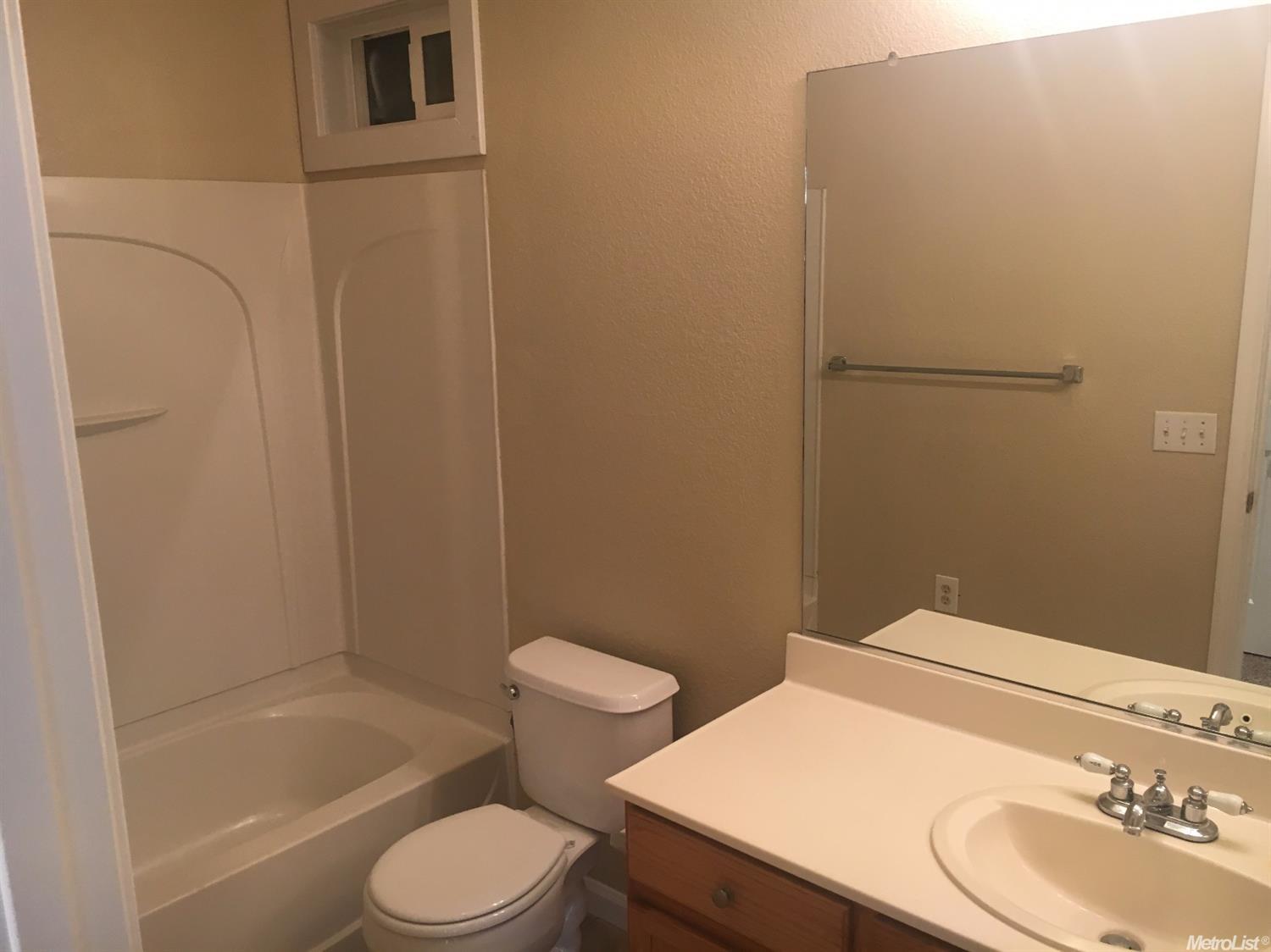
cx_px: 636
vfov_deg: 48.2
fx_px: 1064
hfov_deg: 61.7
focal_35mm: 29
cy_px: 476
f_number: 2.2
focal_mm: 4.15
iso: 64
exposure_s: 1/30
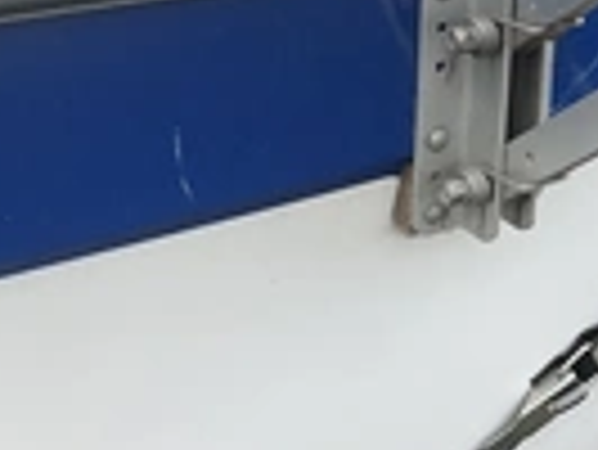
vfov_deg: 16.7
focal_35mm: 87
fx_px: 1504
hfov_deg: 21.4
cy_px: 36
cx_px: 647
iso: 25
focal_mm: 3
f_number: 1.8
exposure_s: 1/1195
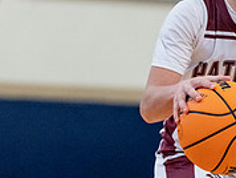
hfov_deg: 5.2
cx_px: 140
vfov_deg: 3.9
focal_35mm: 384
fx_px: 2622
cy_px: 122
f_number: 2.8
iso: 5000
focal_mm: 102
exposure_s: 1/1000
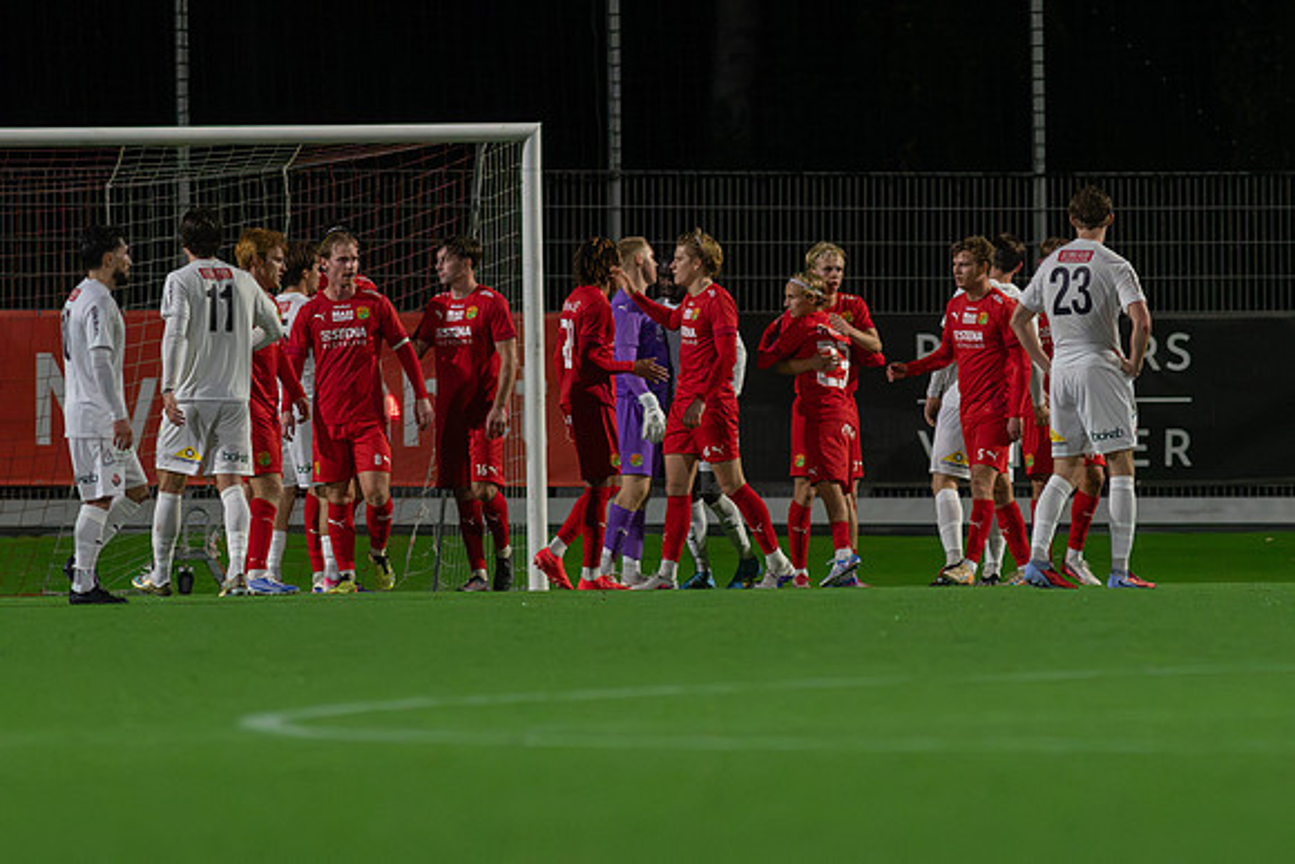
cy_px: 432
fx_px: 21587
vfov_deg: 2.3
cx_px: 648
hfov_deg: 3.4
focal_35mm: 600
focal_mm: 300
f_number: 3.2
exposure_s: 1/1000
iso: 8000
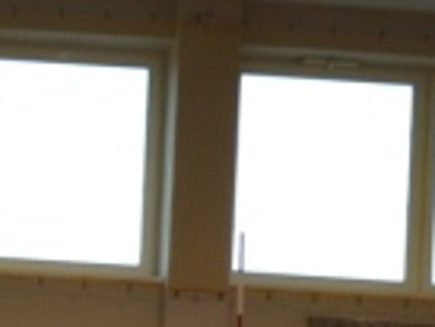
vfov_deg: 6.2
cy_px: 930
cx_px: -648
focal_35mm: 226
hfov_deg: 8.0
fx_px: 2837
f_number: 4
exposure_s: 1/80
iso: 400
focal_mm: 21
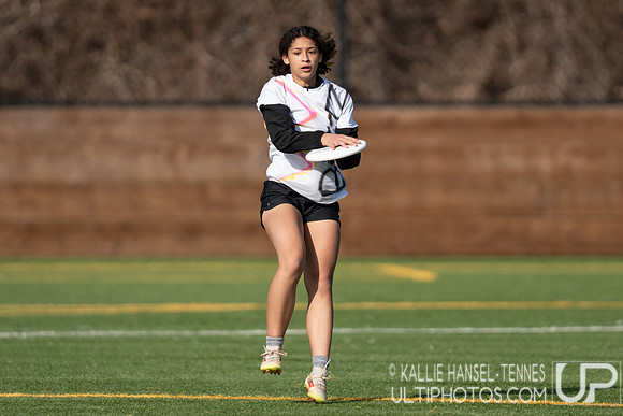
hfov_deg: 2.9
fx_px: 12489
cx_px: 384
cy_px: 193
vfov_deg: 1.9
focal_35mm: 722
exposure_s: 1/2000
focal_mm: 400
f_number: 2.8
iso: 100
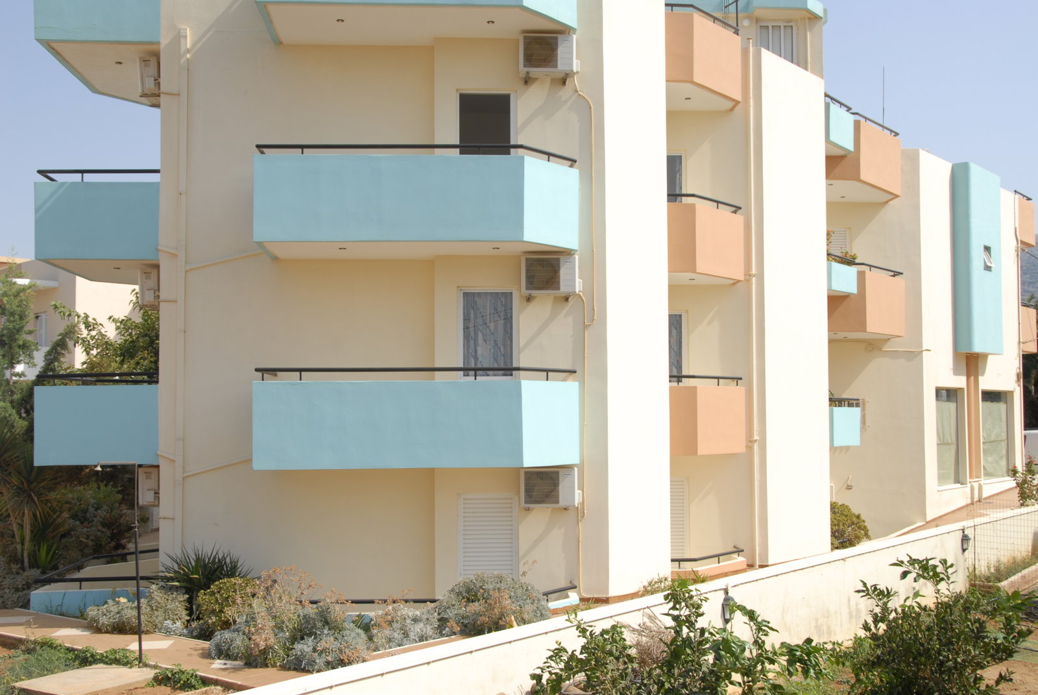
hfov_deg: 49.5
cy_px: 348
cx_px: 519
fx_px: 1126
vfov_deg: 34.3
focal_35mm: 39
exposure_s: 1/100
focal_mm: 26
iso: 100
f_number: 10
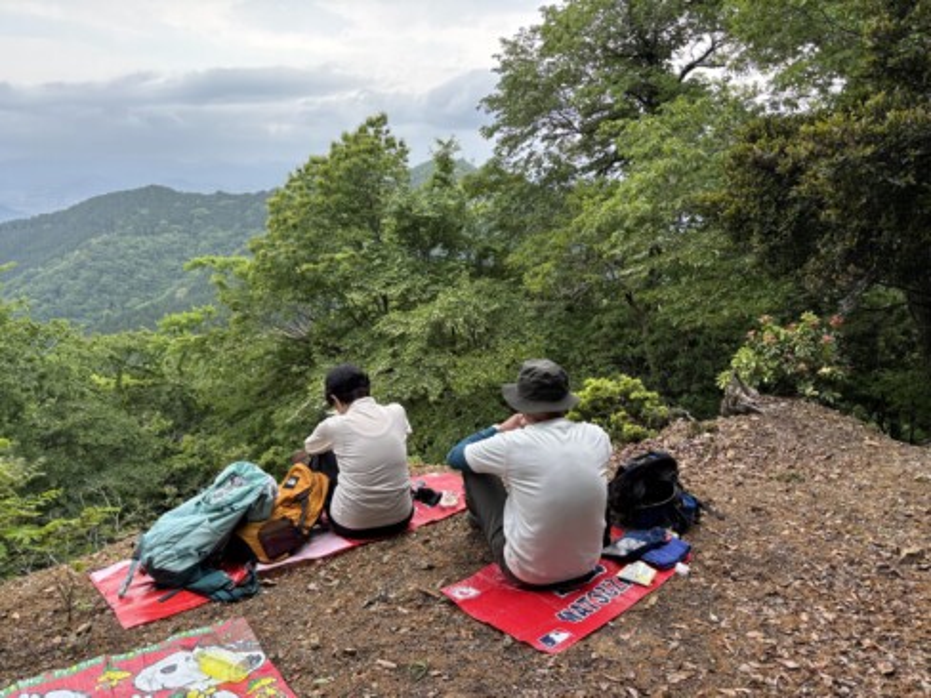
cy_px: 349
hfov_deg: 67.3
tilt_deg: -14.6
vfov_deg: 53.1
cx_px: 466
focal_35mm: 26
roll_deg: -0.2
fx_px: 699
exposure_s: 1/726
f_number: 1.6
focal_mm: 5.96
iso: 50
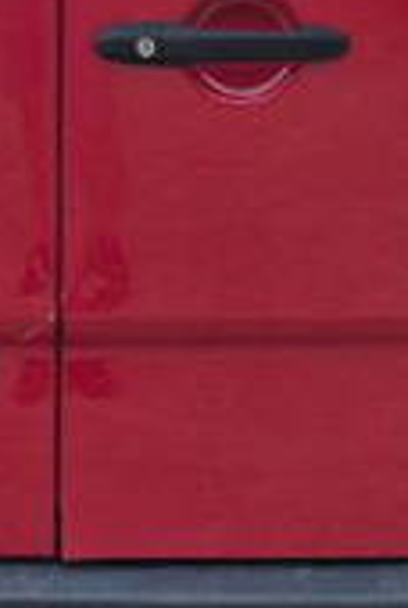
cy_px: -154
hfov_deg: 12.9
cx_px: 59
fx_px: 1795
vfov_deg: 18.1
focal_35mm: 106
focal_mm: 5.4
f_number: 1.8
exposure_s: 1/1600
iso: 25
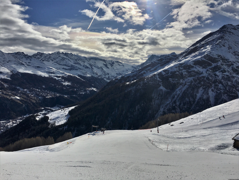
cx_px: 120
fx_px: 200
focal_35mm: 29
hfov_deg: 61.7
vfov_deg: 48.2
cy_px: 90
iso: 25
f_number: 2.2
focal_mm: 4.15
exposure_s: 1/10989
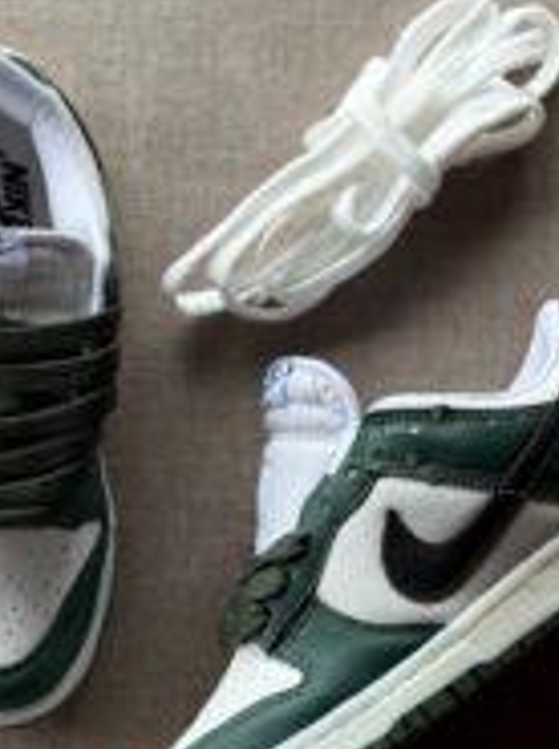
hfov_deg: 14.2
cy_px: 510
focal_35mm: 104
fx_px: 2247
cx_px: 247
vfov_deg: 18.9
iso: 100
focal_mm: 6.76
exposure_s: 1/70
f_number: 1.78
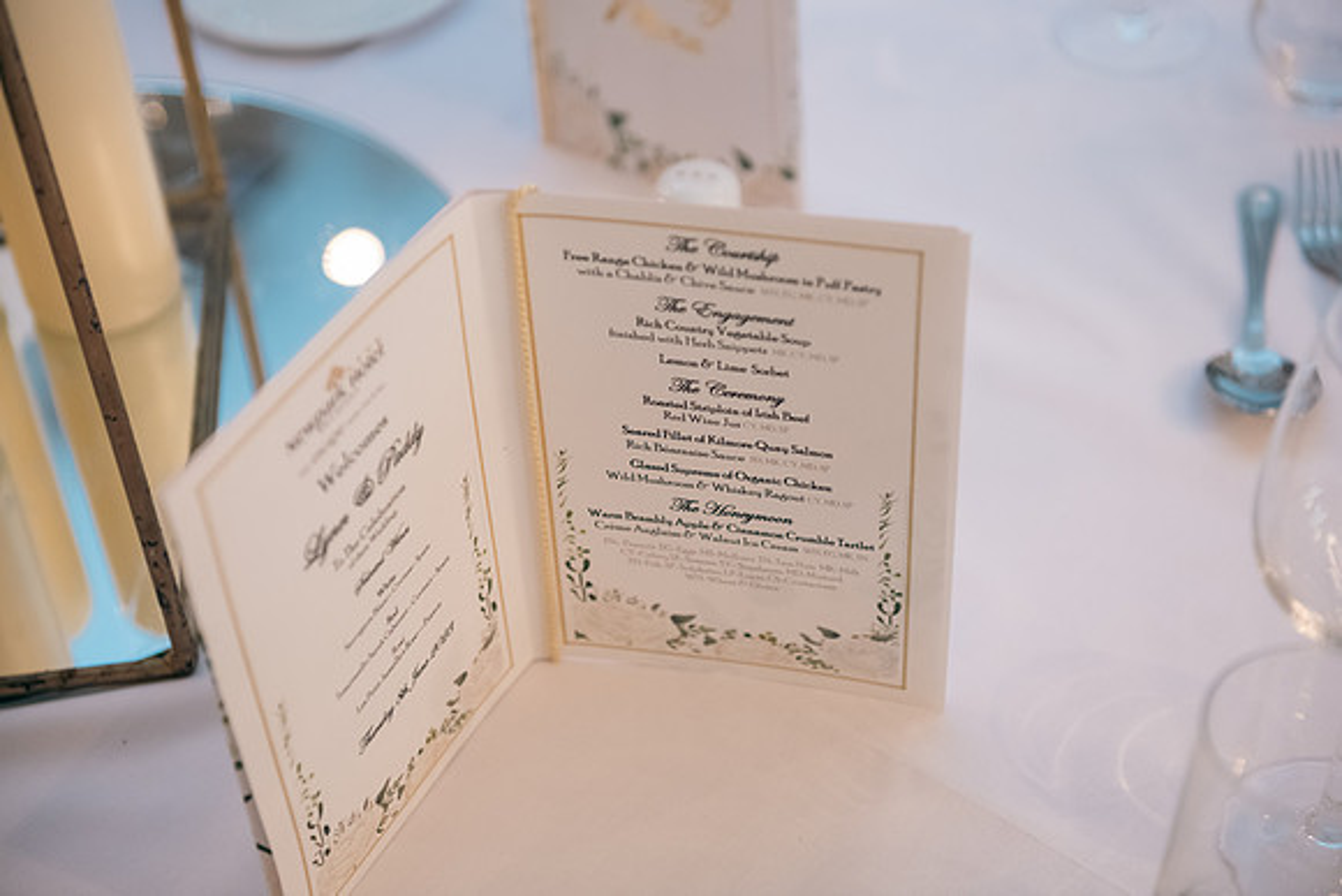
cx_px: 671
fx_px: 2312
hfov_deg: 32.4
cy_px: 448
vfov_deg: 21.9
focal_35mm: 62
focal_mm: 62
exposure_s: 1/160
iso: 800
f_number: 3.5
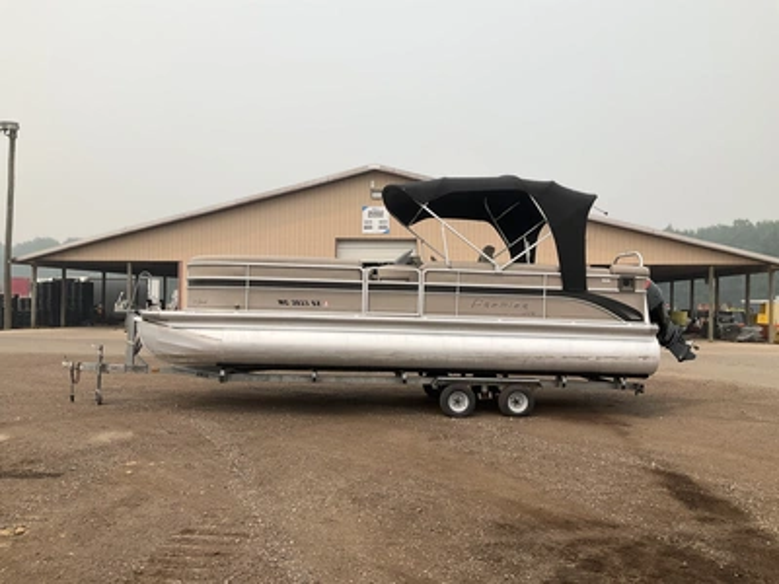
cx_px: 390
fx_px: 653
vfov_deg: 48.2
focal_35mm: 29
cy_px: 292
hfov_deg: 61.7
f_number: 1.8
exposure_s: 1/2538
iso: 25
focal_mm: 3
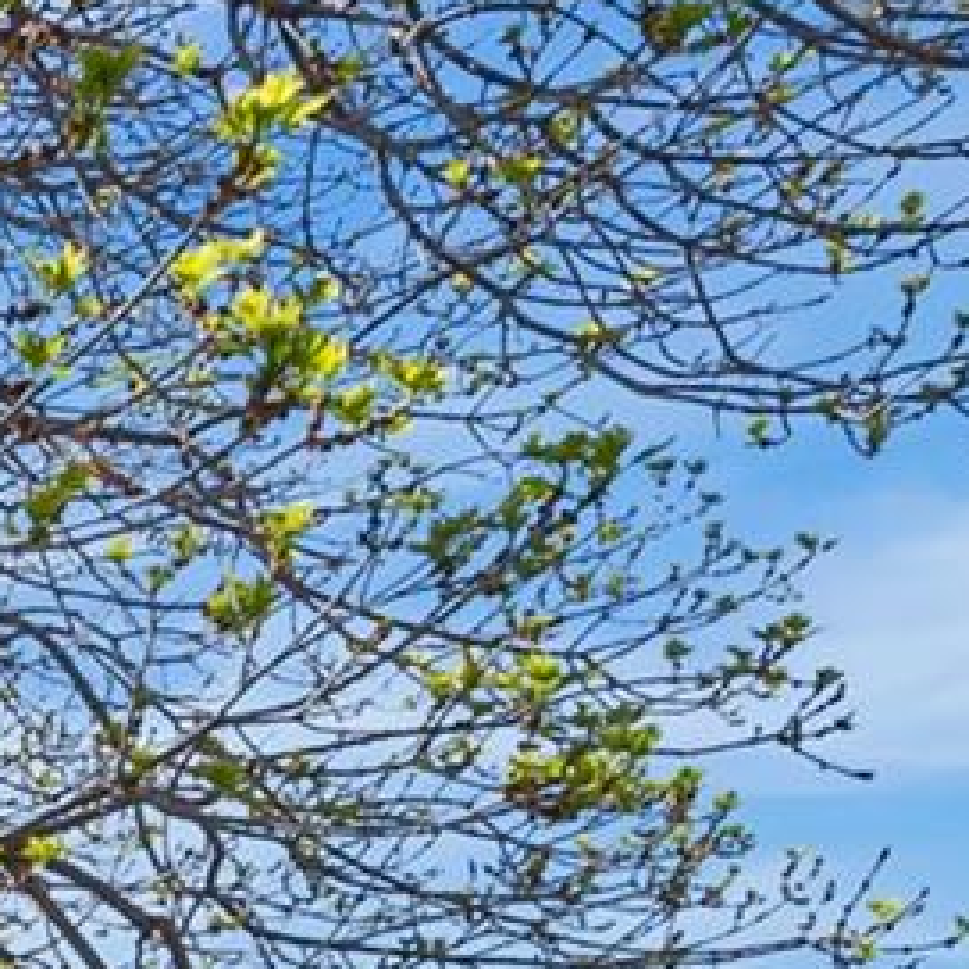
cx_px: -1407
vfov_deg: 17.4
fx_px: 2534
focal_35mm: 80
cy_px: 1778
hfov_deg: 14.1
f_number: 8
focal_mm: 16
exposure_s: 1/320
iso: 200
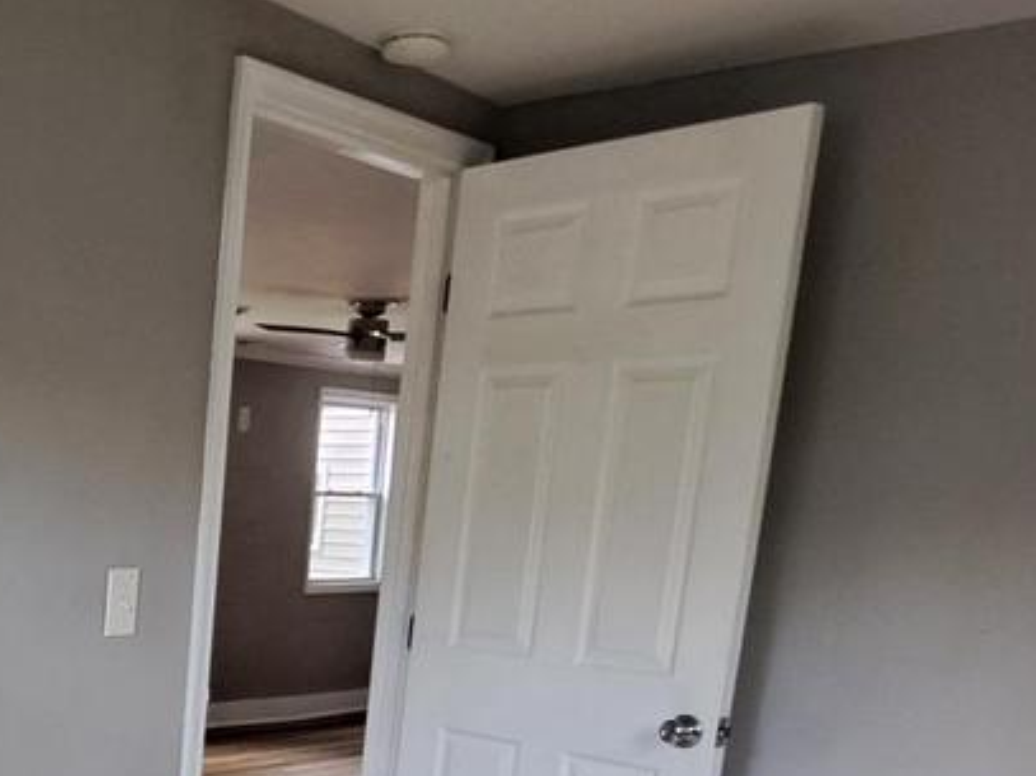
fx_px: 1376
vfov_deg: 29.2
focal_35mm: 46
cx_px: -38
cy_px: 799
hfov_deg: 36.4
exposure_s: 1/40
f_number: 2.2
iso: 125
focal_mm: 1.74
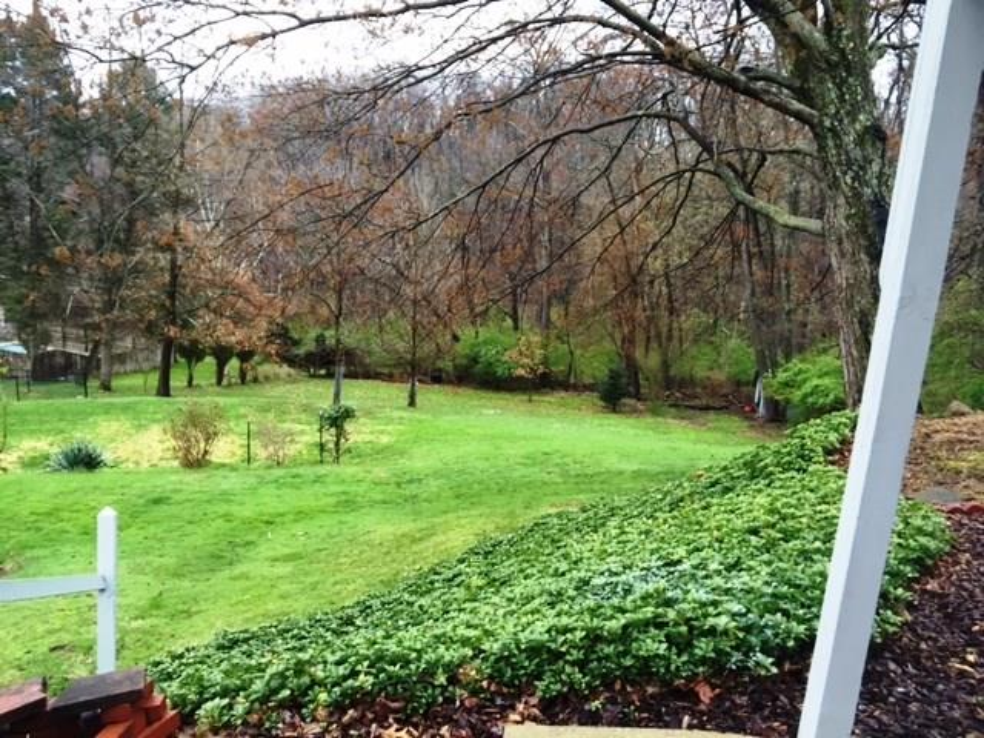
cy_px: 369
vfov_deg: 48.2
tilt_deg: -12.3
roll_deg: -2.5
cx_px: 492
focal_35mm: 29
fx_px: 824
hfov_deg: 61.7
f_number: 2.2
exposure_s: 1/30
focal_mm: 4.15
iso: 32
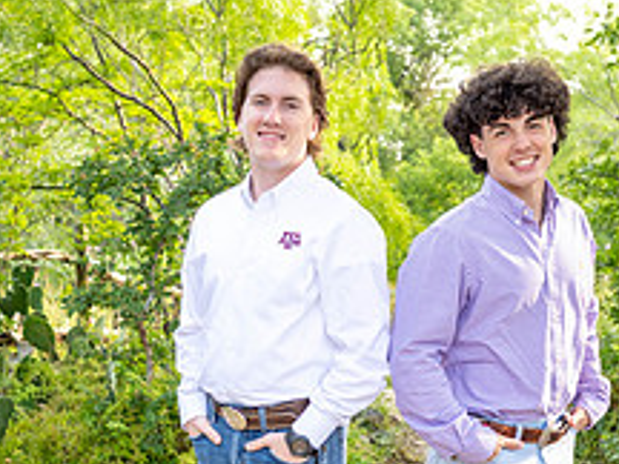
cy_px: 315
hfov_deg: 27.8
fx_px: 1252
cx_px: 344
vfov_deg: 20.9
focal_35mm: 70
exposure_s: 1/200
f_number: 4
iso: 320
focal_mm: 35
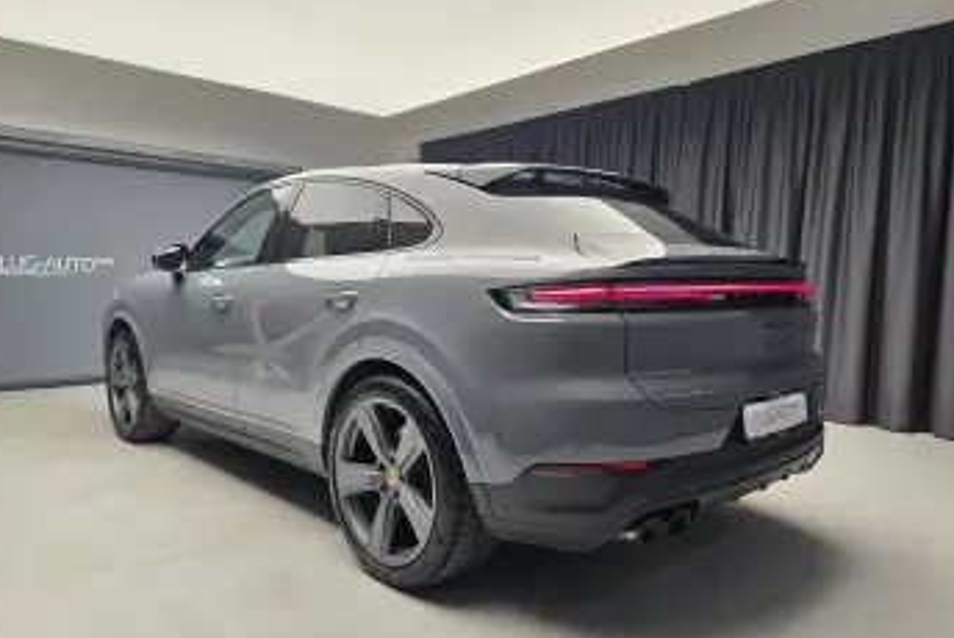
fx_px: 663
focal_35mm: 25
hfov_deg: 71.4
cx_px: 458
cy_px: 341
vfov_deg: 51.3
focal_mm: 6.3
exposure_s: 1/51
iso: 50
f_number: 1.7
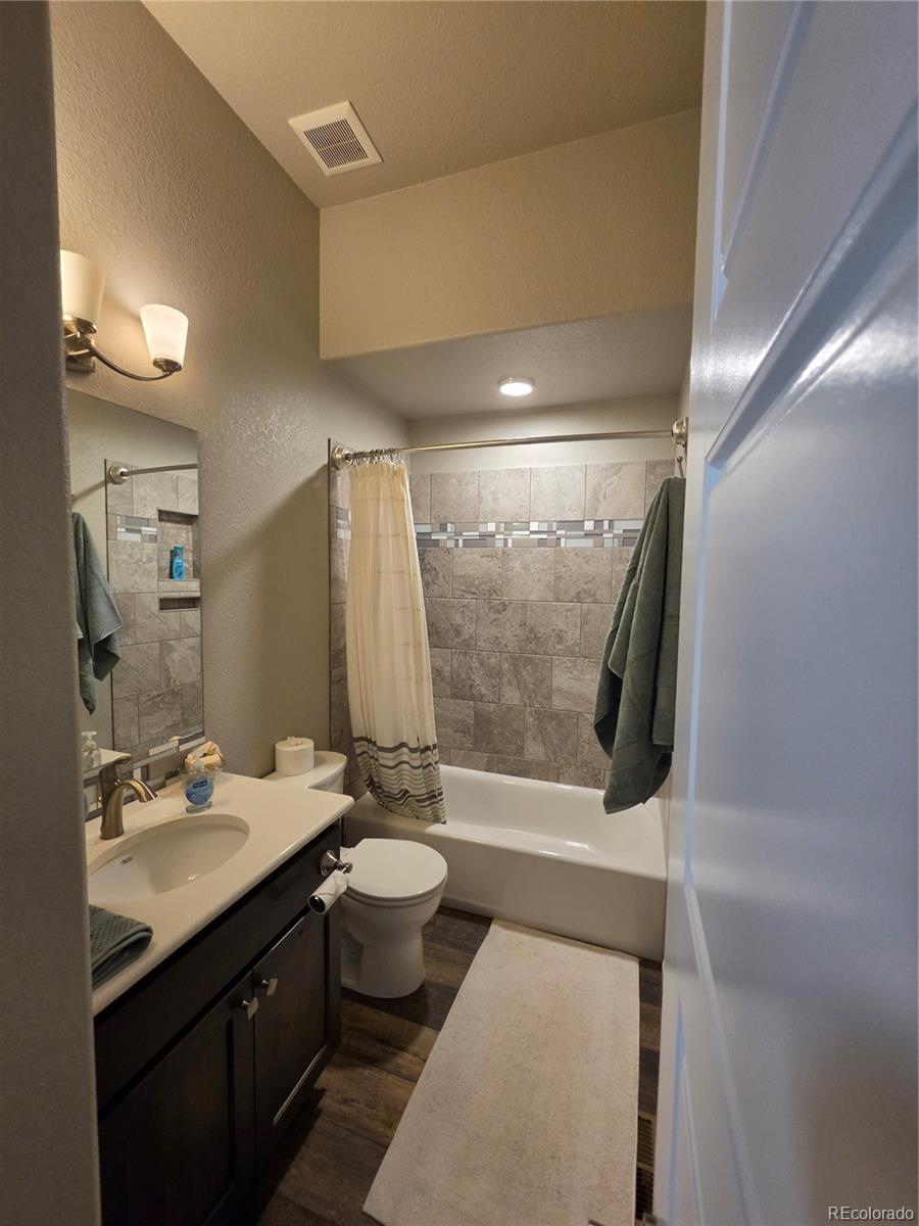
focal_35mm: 13
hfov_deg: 89.9
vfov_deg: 106.2
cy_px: 613
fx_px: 460
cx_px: 460
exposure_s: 1/60
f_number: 1.9
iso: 200
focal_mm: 2.2
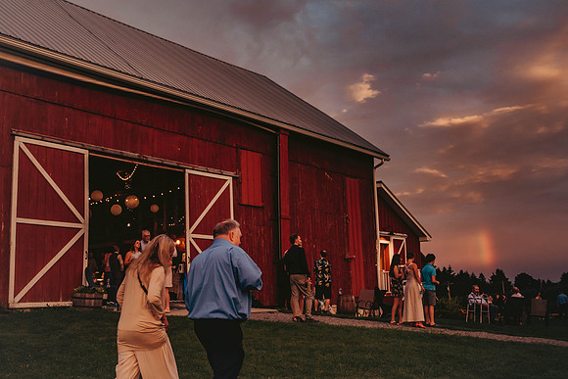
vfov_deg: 28.5
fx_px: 745
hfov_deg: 41.7
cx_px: 284
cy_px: 190
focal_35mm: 47
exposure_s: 1/200
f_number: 6.3
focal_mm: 44
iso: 800
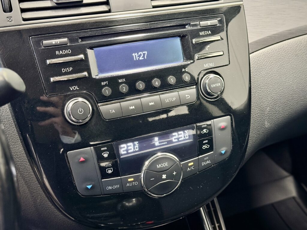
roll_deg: -2.0
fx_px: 426
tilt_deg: -30.1
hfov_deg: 39.7
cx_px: 154
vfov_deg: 30.3
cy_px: 115
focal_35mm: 48
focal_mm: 6.76
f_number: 1.78
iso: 500
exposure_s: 1/33
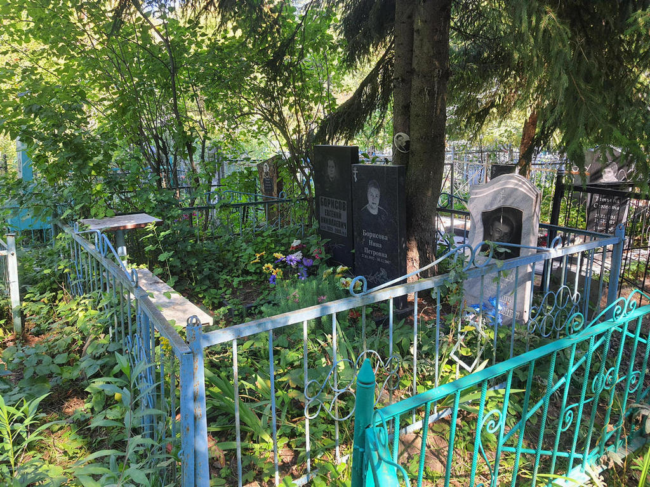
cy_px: 244
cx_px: 325
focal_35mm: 26
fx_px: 488
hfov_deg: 67.3
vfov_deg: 53.1
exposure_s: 1/119
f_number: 1.7
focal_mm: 4.32
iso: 50
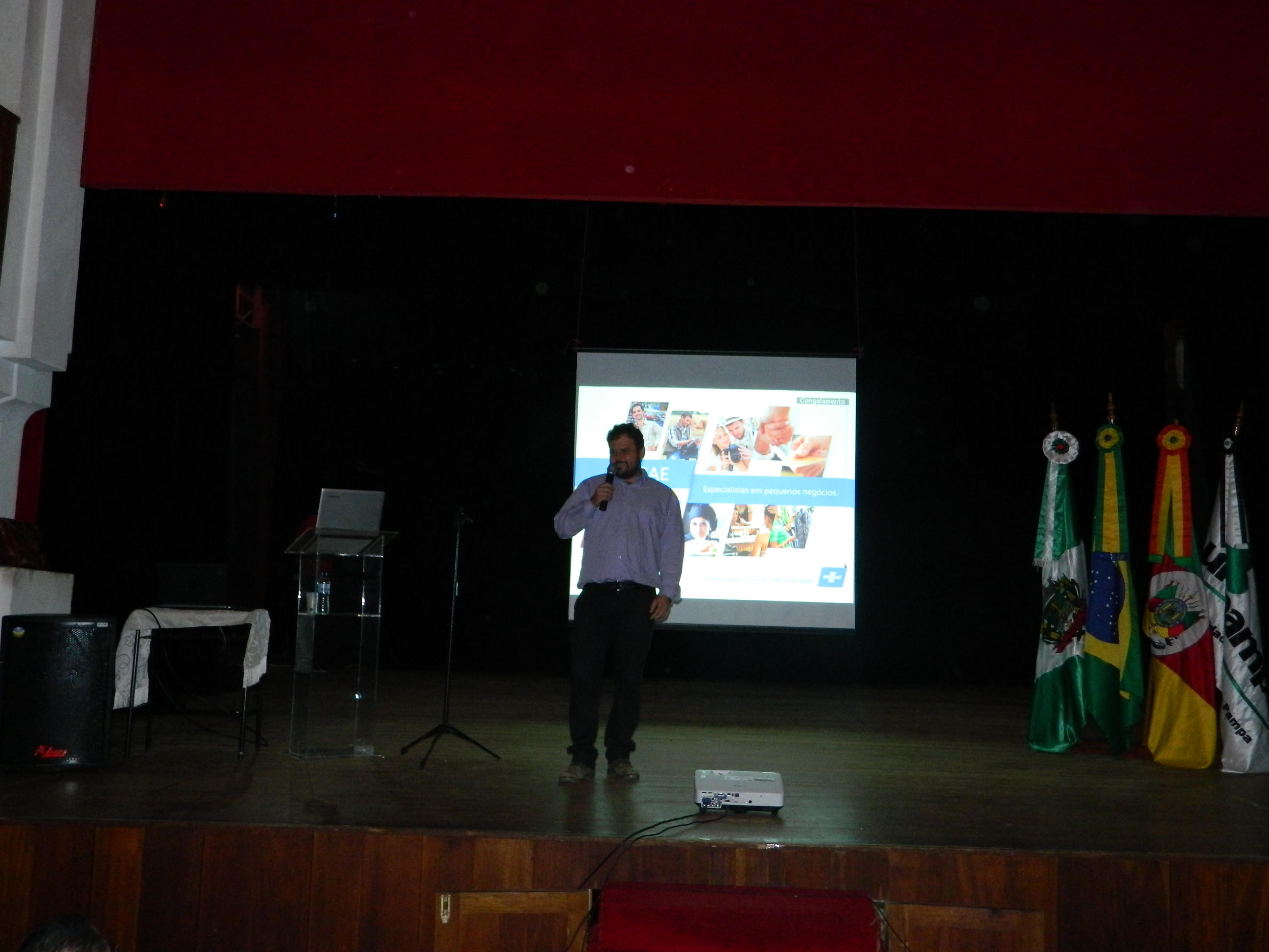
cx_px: 634
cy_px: 476
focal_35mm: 35
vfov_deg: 40.7
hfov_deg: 52.6
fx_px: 1283
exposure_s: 1/40
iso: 360
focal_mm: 6.2
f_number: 3.3
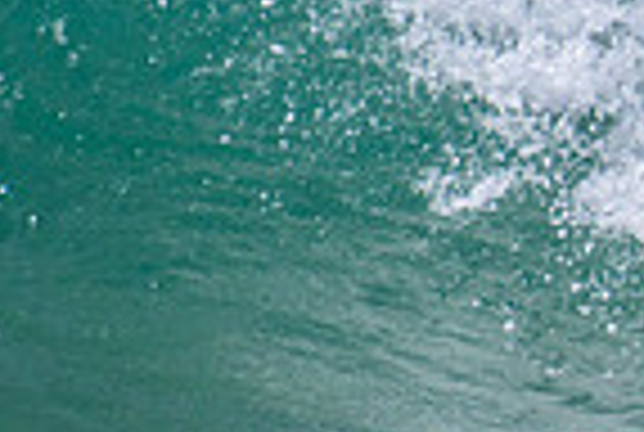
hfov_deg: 0.5
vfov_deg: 0.3
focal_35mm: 4425
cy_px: 80
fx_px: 79323
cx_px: 1497
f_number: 11
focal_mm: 800
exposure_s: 1/2000
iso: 900
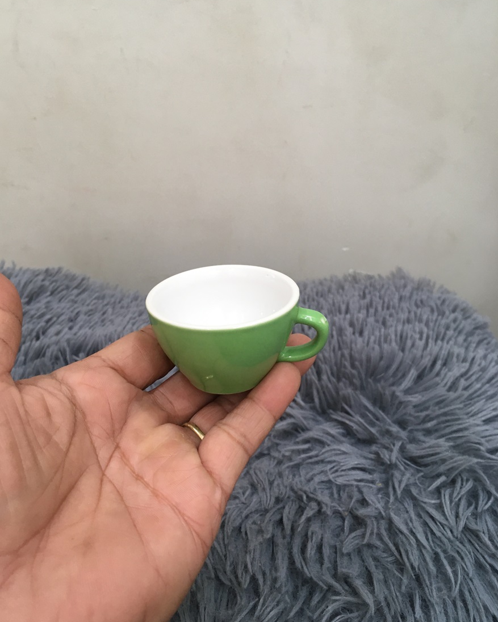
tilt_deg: -35.1
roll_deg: -3.0
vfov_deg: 57.1
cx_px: 246
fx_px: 571
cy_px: 296
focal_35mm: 31
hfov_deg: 47.1
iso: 100
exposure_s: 1/33
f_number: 2.2
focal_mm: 4.15
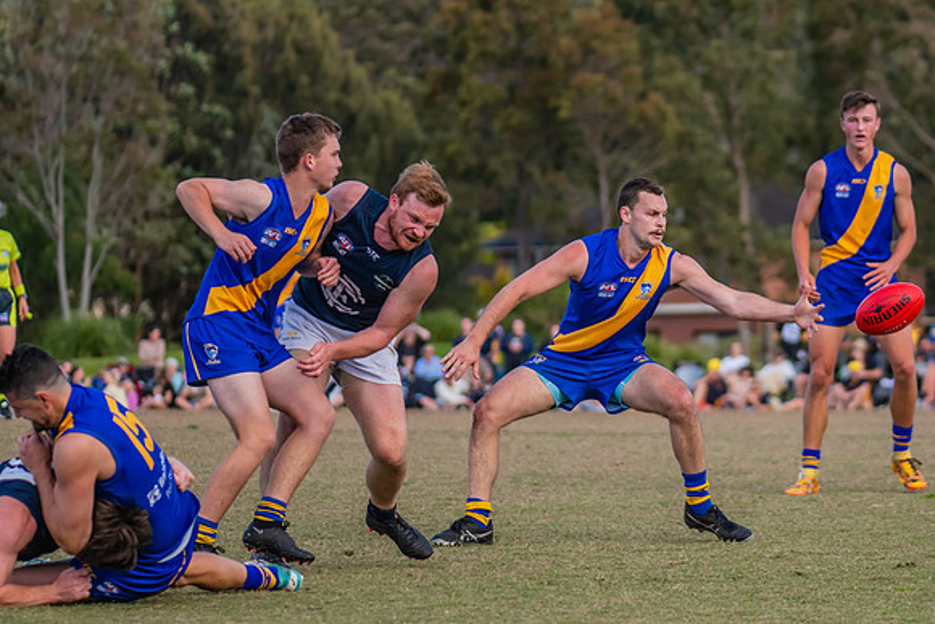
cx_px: 668
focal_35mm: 244
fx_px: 6326
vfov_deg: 5.6
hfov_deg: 8.4
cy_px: 295
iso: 800
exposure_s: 1/2000
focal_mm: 170
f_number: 4
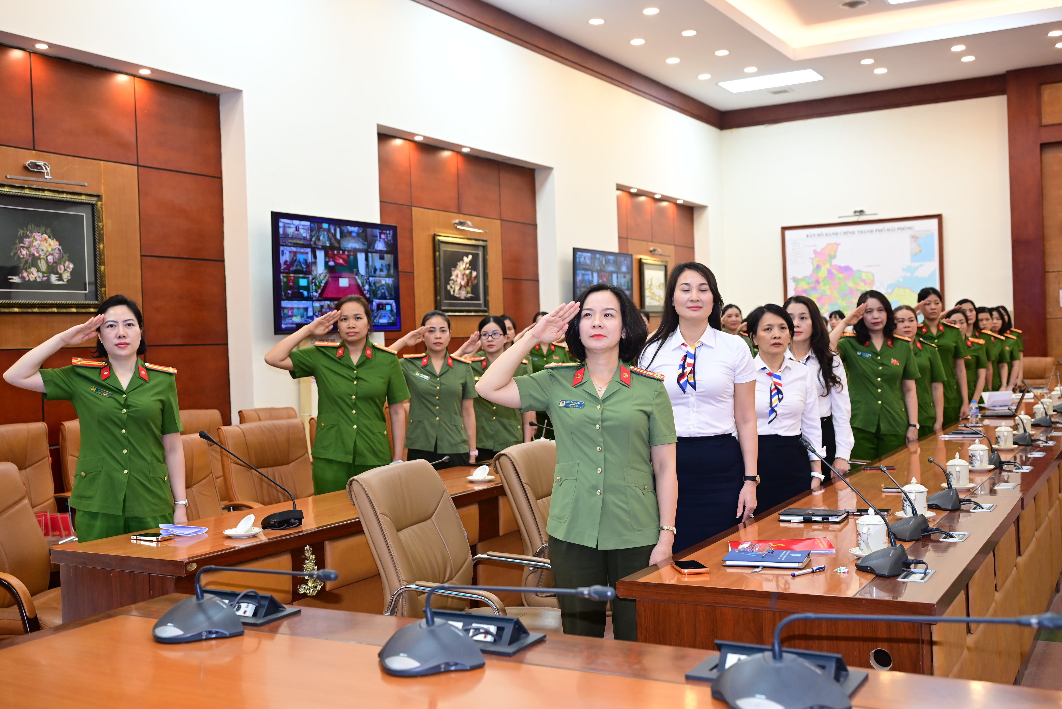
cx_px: 531
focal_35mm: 37
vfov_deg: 36.0
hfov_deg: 51.9
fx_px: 1092
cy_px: 354
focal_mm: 37
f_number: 4
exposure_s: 1/160
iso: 1250
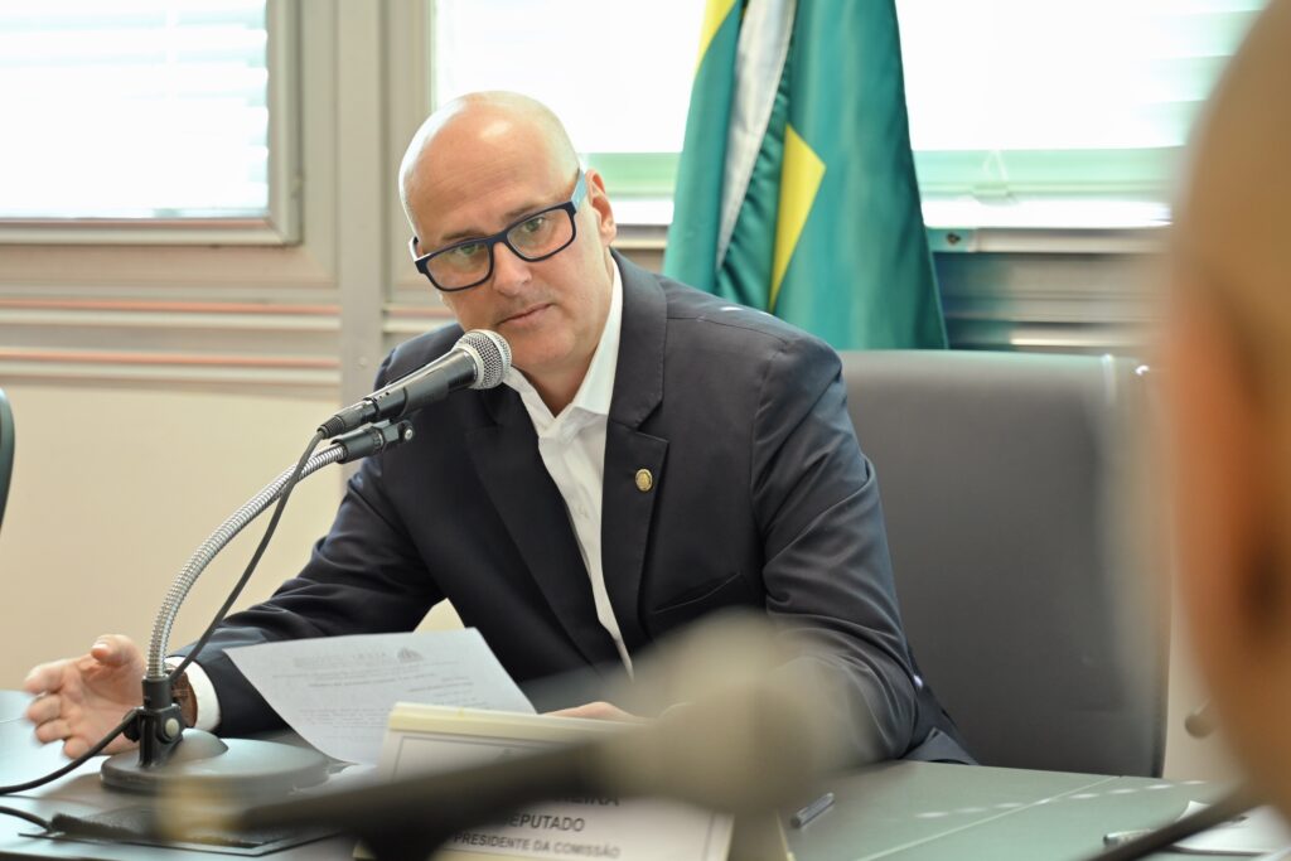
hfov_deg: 17.1
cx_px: 646
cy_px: 430
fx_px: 4304
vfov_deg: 11.4
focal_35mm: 120
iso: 640
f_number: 4
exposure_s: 1/80
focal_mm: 120
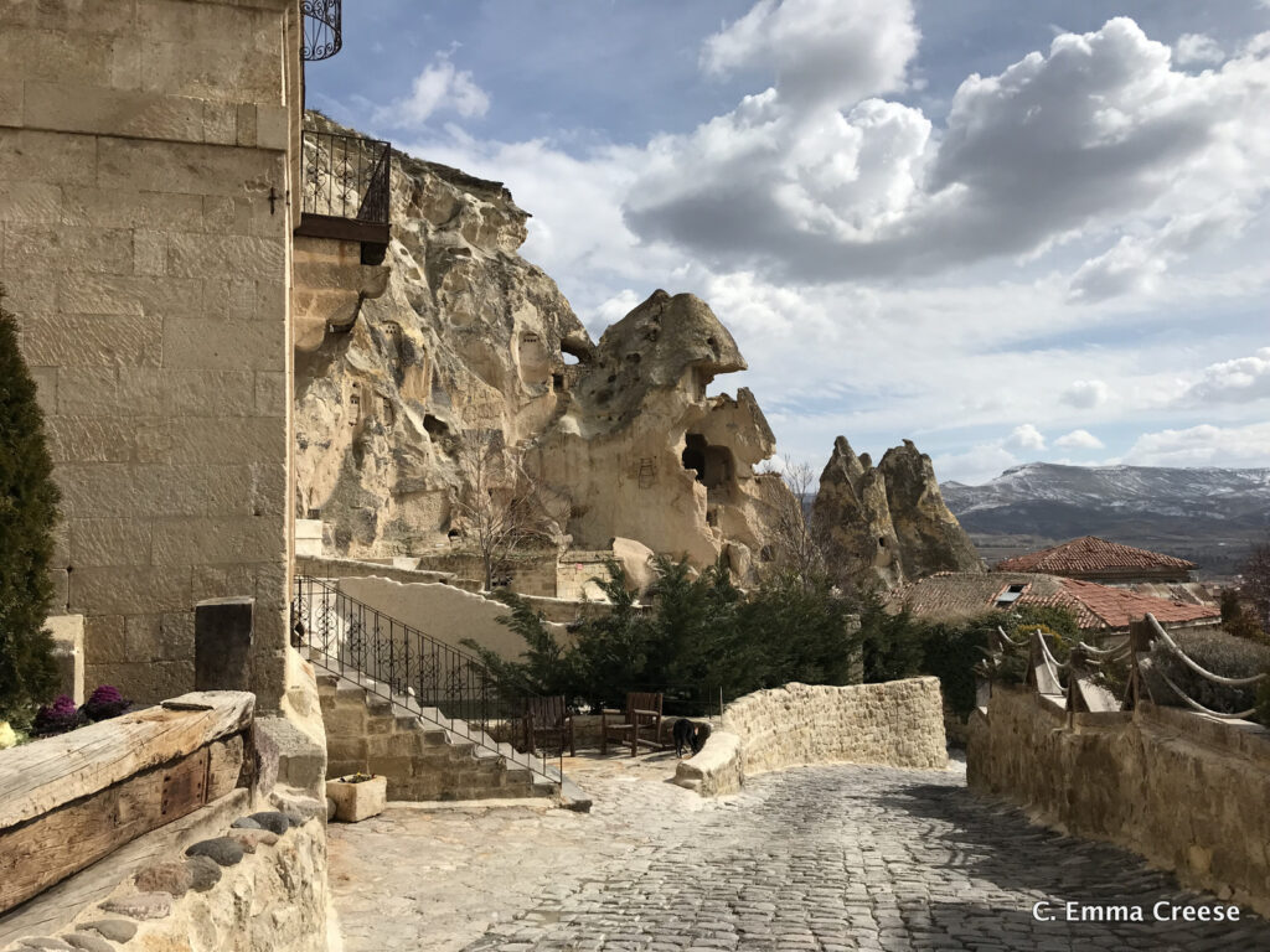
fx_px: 1027
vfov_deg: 49.7
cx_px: 635
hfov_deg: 63.4
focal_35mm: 28
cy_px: 476
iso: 20
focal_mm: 3.99
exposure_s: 1/5650
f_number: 1.8
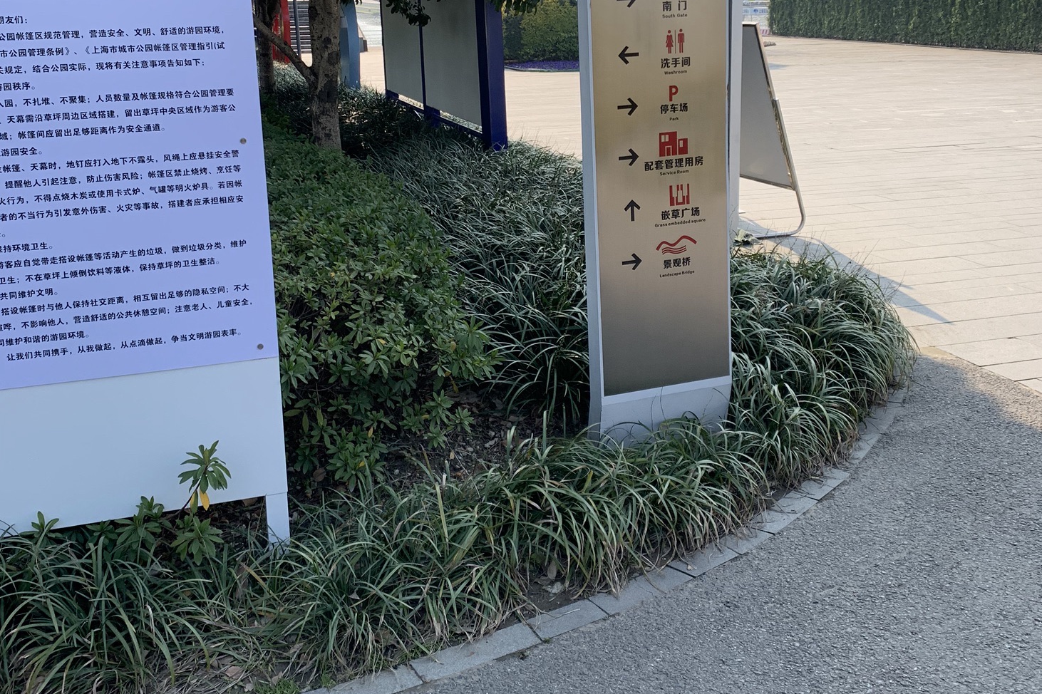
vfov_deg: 35.4
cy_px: 210
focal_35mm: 37
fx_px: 1071
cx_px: 534
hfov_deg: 51.9
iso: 25
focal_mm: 4.25
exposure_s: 1/919
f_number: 1.8
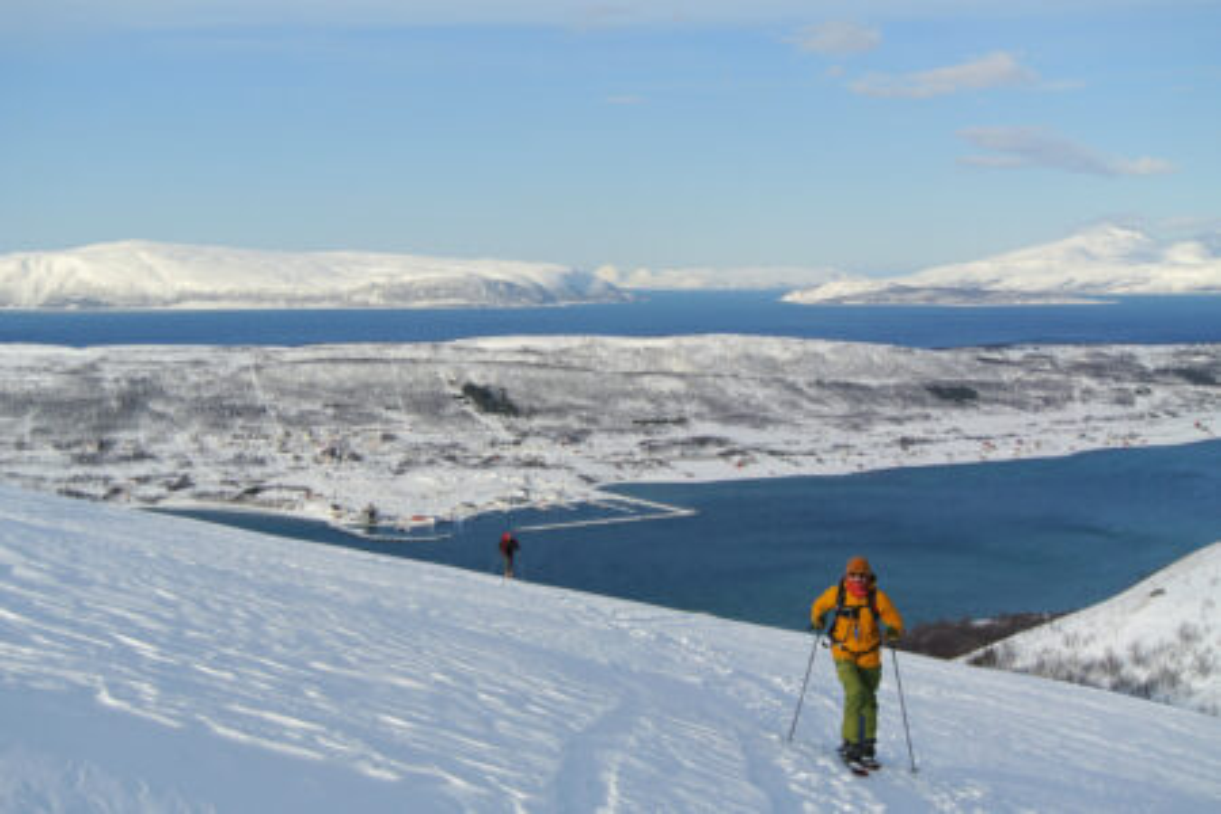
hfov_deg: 42.7
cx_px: 610
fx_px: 1560
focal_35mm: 46
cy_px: 407
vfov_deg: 29.2
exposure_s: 1/640
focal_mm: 17.1
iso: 100
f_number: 6.3
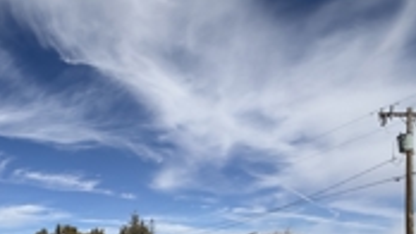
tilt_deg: -1.0
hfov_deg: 50.0
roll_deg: -0.1
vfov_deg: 29.2
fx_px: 386
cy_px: 279
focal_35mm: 35
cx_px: 38
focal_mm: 2.22
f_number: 2.2
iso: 50
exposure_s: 1/4425
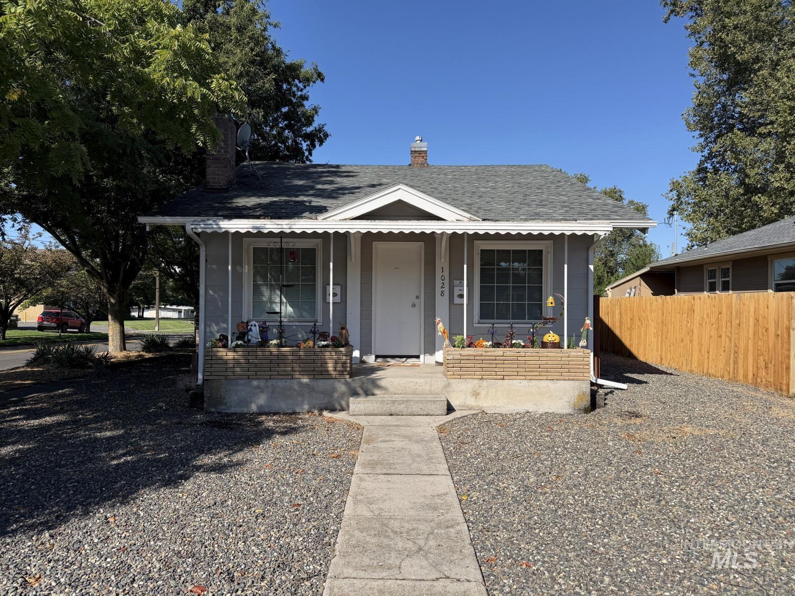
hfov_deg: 71.6
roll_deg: -0.1
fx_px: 551
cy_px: 298
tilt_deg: +1.3
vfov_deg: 56.8
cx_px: 398
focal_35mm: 24
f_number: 1.78
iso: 80
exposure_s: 1/4167
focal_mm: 6.76
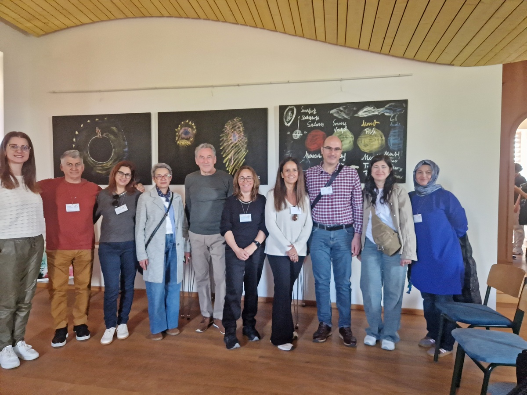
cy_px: 198
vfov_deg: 58.9
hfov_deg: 73.9
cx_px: 264
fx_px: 350
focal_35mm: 23
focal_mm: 5.4
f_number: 1.8
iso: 800
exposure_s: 1/100
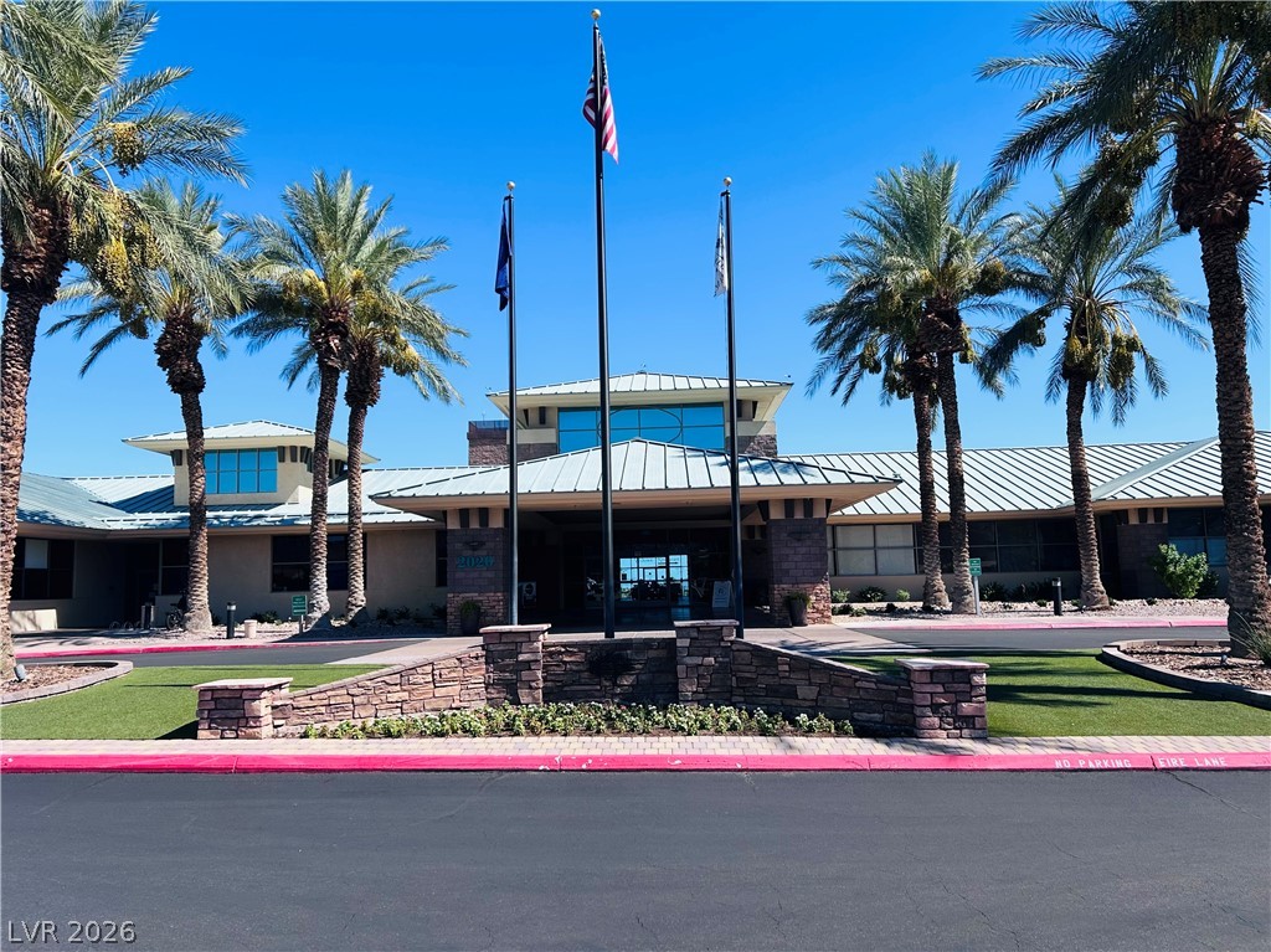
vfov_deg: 53.0
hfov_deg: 67.3
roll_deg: +1.3
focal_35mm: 26
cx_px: 636
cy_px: 476
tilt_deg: +5.1
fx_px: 954
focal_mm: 5.7
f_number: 1.5
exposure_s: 1/3356
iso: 50
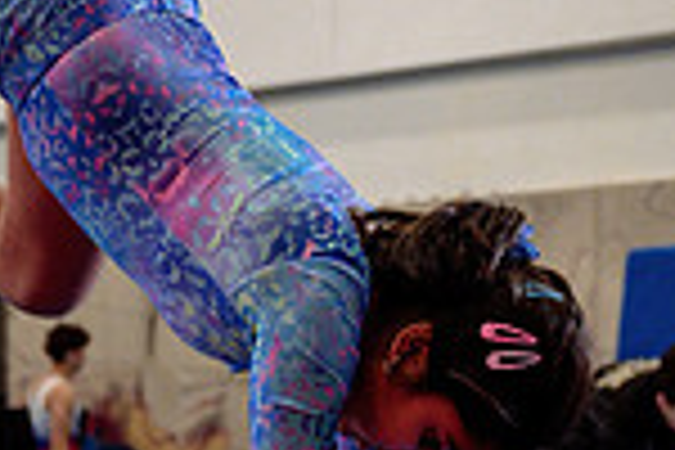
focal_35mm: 151
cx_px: -233
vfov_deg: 8.9
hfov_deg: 13.1
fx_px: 2831
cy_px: 612
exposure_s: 1/320
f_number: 3.5
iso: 800
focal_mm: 32
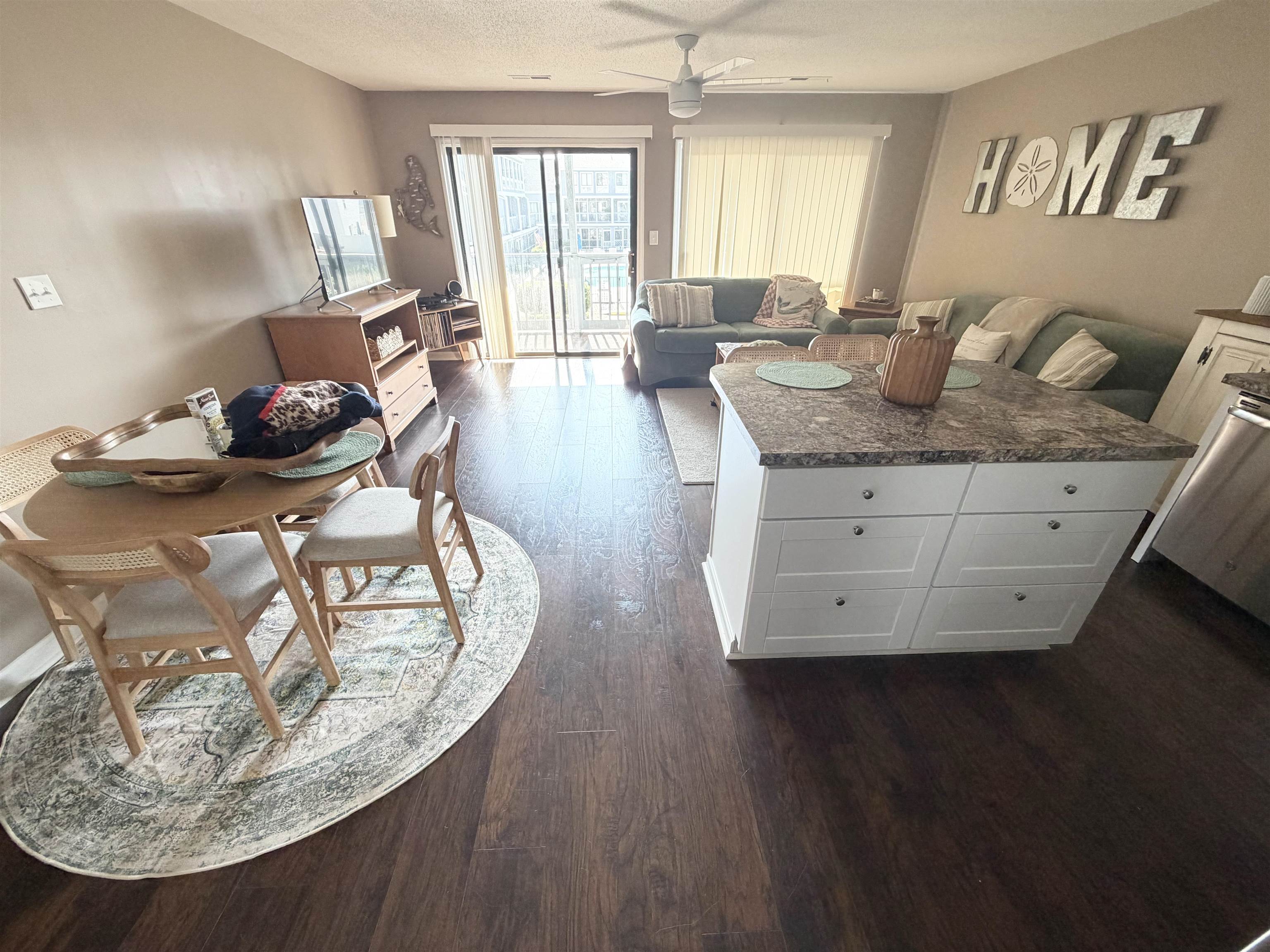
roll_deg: +0.2
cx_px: 635
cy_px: 476
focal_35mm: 14
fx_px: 514
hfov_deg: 102.1
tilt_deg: -28.0
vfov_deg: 85.7
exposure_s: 1/121
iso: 160
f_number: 2.2
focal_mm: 2.22
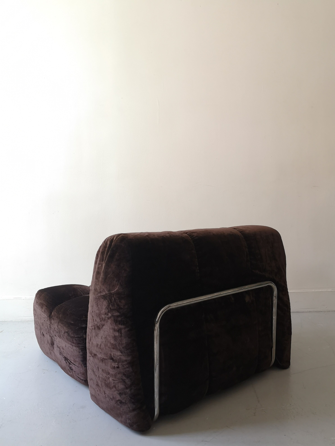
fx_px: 348
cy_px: 223
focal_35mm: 27
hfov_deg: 51.4
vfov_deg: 65.3
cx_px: 168
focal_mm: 3.95
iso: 125
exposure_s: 1/50
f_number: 1.8
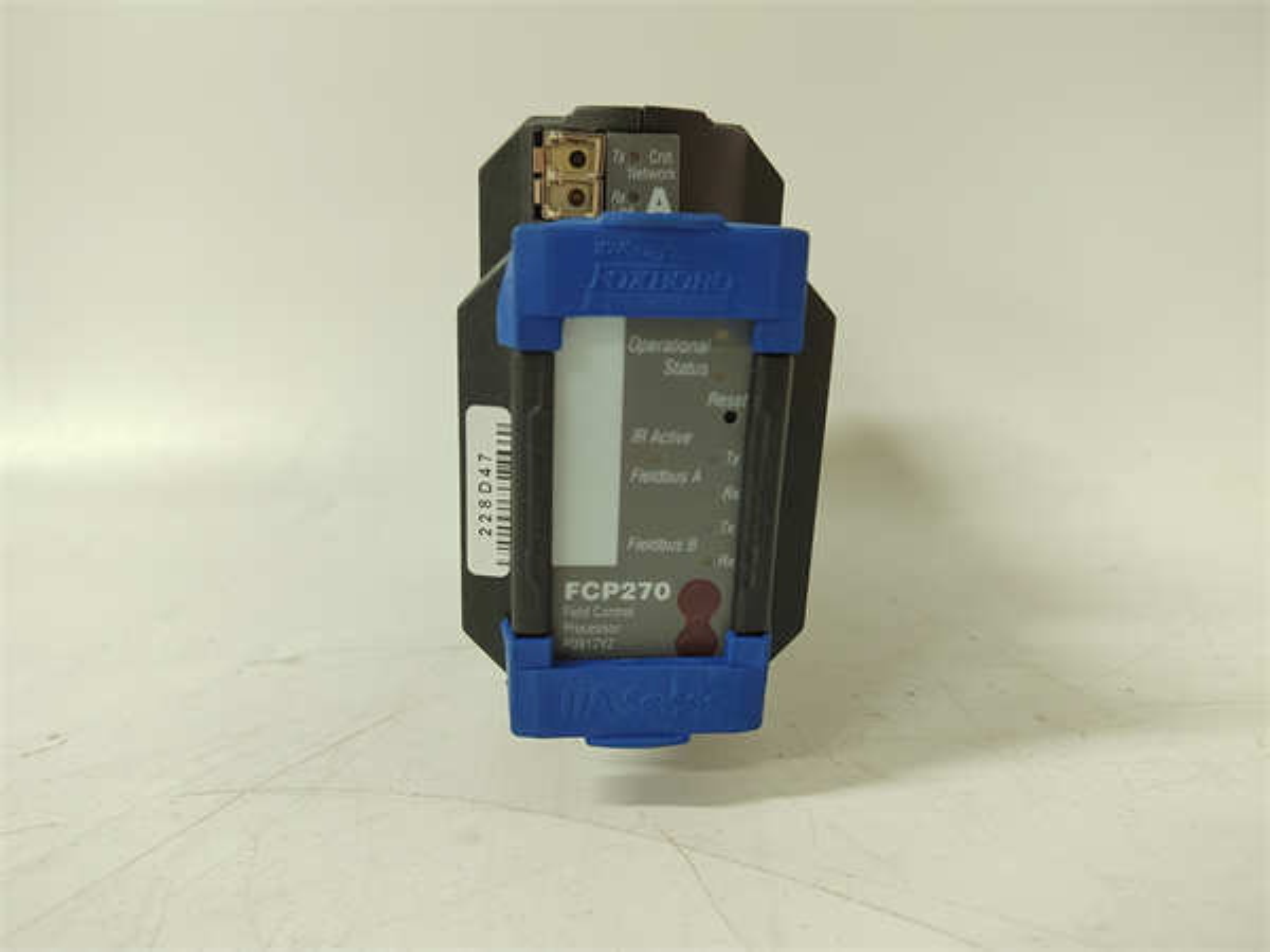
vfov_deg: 58.9
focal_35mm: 23
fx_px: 844
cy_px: 476
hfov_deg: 73.9
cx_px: 635
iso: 1419
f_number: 1.9
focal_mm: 5.52
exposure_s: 1/50
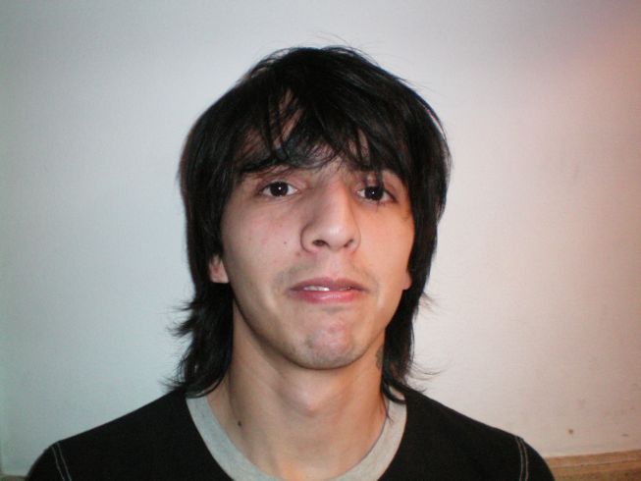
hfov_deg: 49.0
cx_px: 320
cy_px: 240
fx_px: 704
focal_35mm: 38
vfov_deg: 37.7
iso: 400
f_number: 3.1
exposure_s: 1/60
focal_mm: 6.3
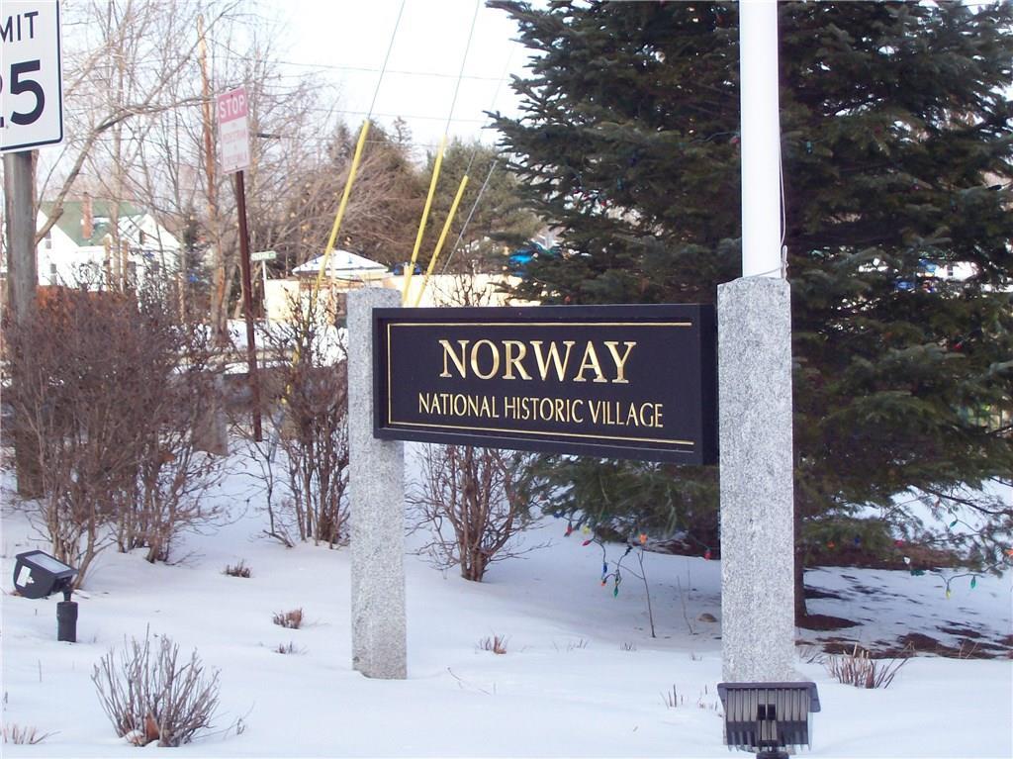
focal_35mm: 70
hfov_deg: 27.8
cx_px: 506
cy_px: 380
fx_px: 2048
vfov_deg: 21.0
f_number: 3.8
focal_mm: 11.6
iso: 80
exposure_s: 1/315
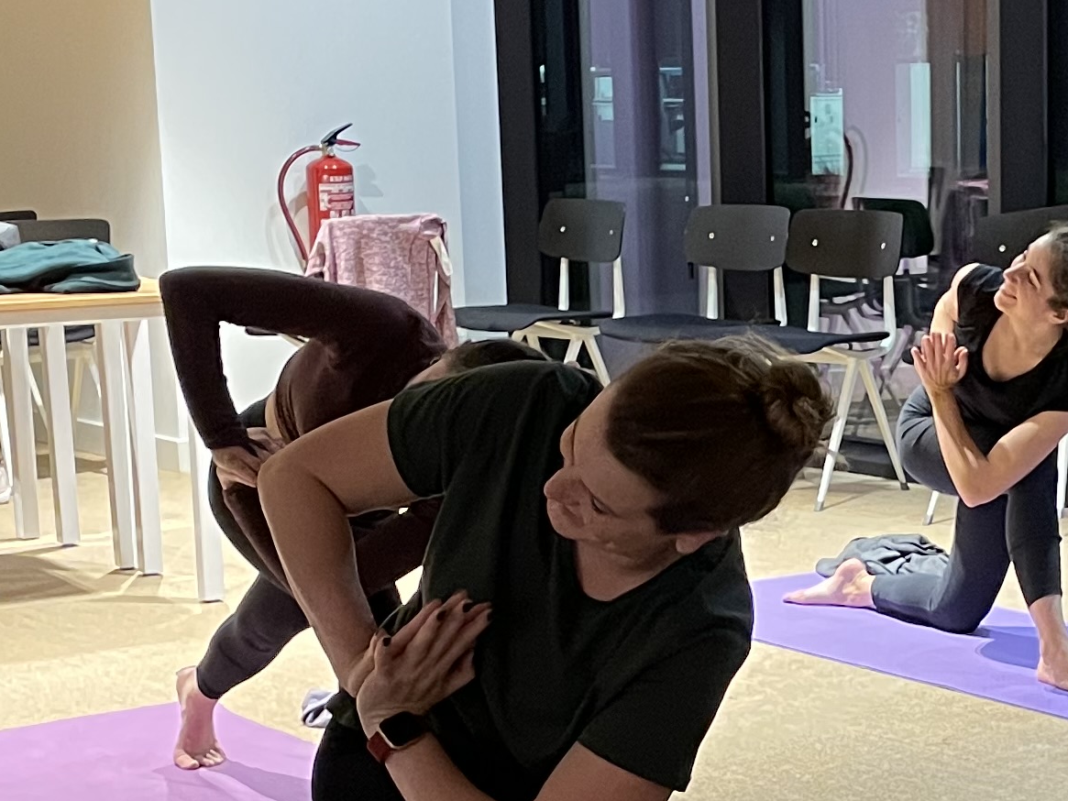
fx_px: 2777
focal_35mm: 90
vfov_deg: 16.3
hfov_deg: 21.5
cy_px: 591
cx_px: 847
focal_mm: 4.2
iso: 400
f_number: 1.6
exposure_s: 1/60
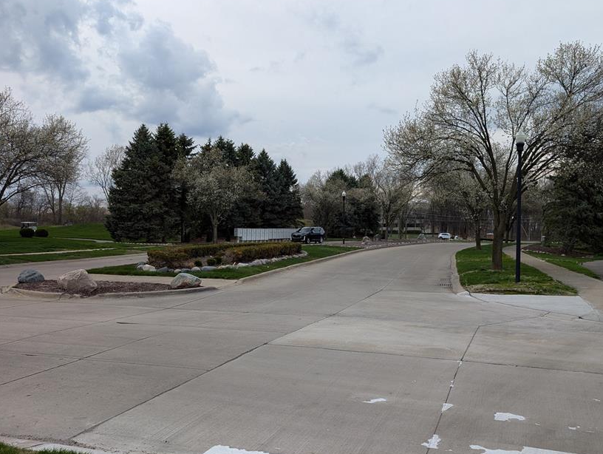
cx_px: 350
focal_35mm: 30
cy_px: 238
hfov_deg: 59.6
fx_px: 523
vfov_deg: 46.9
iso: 20
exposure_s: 1/299
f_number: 1.68
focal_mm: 6.9
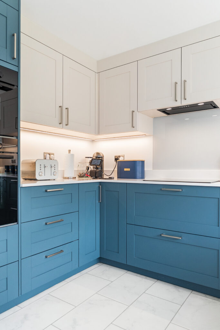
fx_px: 220
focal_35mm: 24
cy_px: 165
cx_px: 110
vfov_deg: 73.7
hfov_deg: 53.1
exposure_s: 1/25
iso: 640
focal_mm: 16
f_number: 2.8
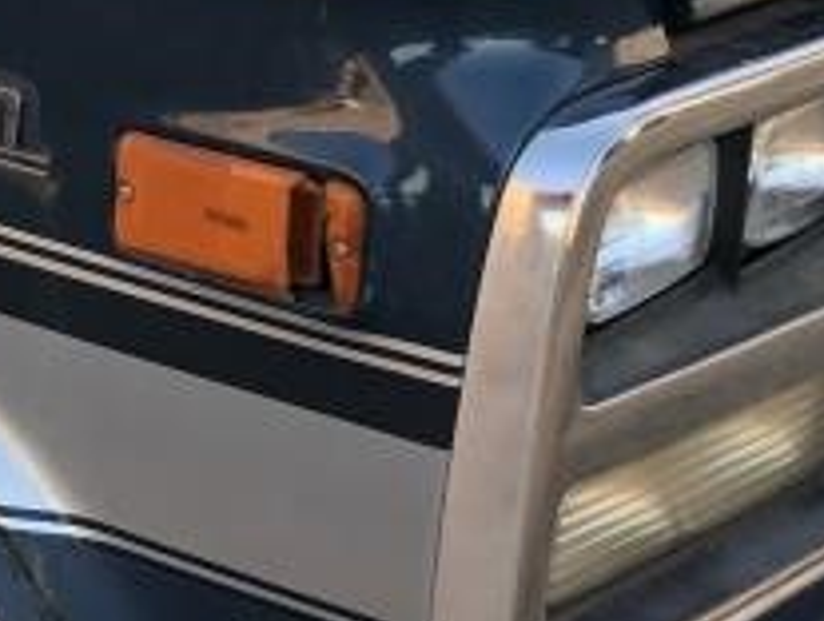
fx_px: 2575
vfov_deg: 13.5
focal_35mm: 108
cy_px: -64
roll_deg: +0.3
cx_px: -502
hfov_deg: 16.2
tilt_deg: -14.3
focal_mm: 3.99
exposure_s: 1/120
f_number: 1.8
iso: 25
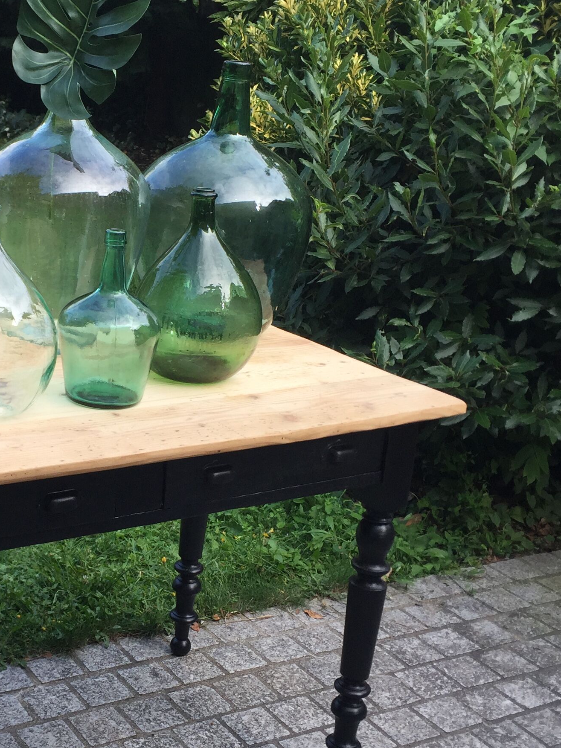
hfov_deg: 26.2
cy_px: 402
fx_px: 1167
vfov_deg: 35.5
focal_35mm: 54
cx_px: 67
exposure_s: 1/353
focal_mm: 4.15
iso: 32
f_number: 2.2
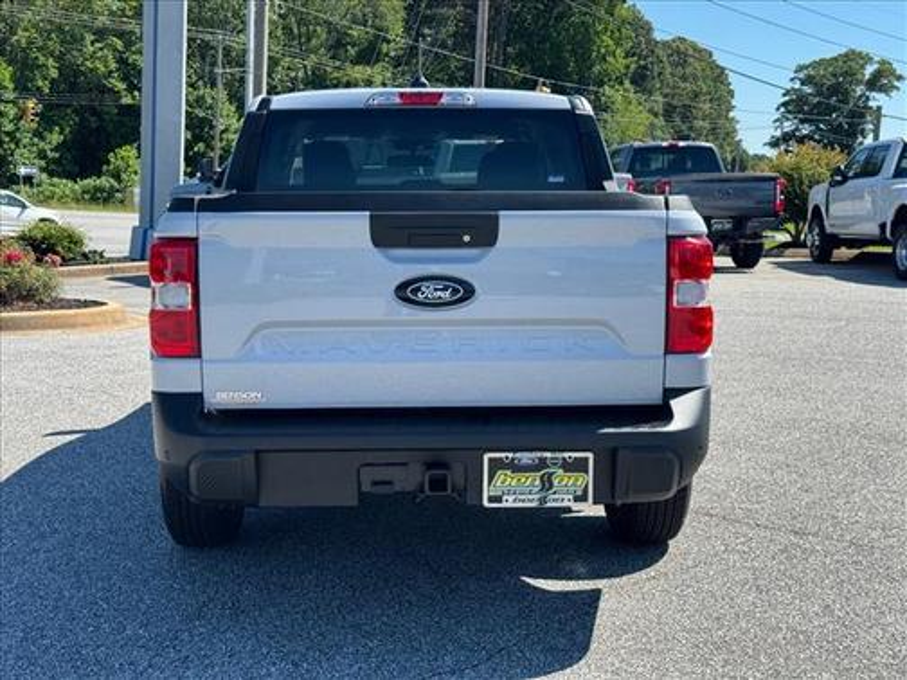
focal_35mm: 48
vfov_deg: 30.3
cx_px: 454
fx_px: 1258
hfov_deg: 39.7
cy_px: 340
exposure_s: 1/2415
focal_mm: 6.76
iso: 64
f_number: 1.78
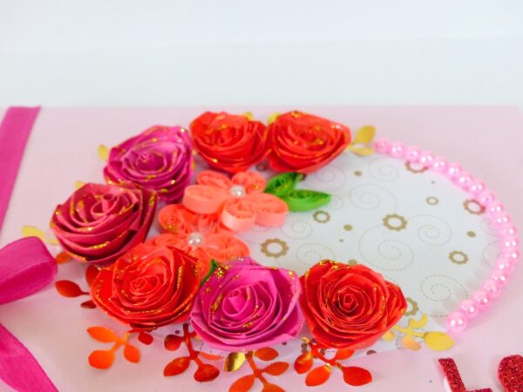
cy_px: 196
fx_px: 665
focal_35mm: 44
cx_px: 262
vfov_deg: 32.9
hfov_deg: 42.9
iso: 400
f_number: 2.8
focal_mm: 7.8
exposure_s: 1/25
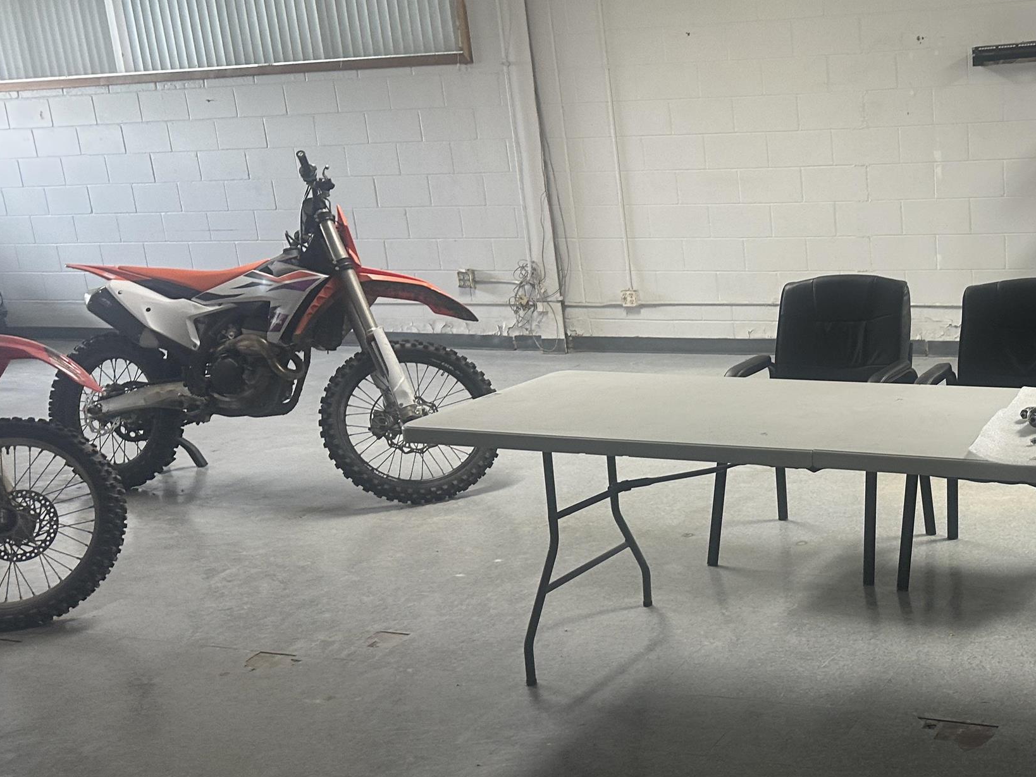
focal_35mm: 45
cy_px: 465
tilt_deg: -16.0
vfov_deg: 32.1
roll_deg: +2.1
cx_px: 898
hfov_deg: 39.5
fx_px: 1347
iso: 125
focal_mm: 6.86
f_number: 1.78
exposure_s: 1/60
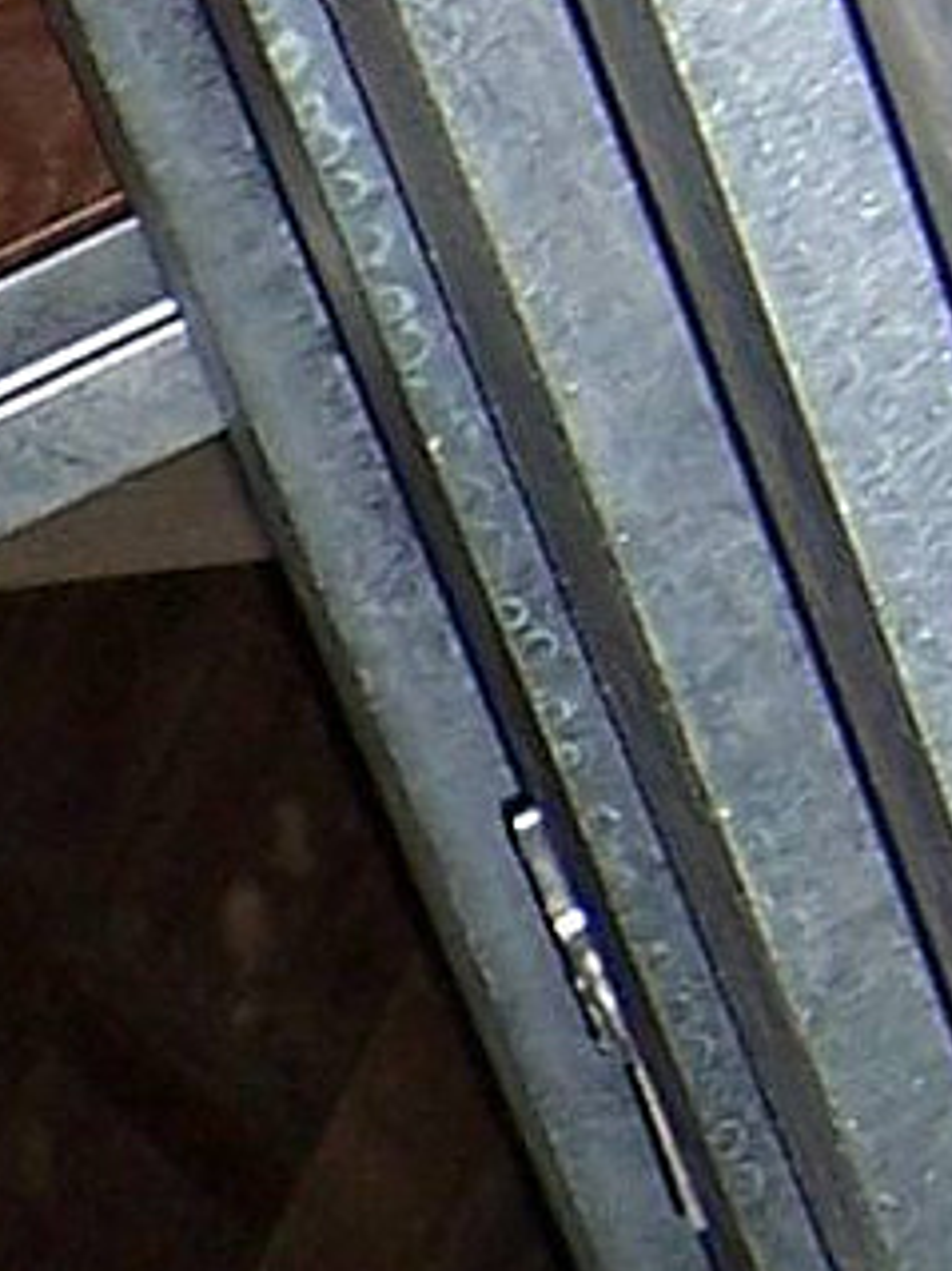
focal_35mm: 212
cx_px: -1462
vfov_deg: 9.2
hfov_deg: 6.6
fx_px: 7779
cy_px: 1594
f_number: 2.8
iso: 80
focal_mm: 5.5
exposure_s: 1/60
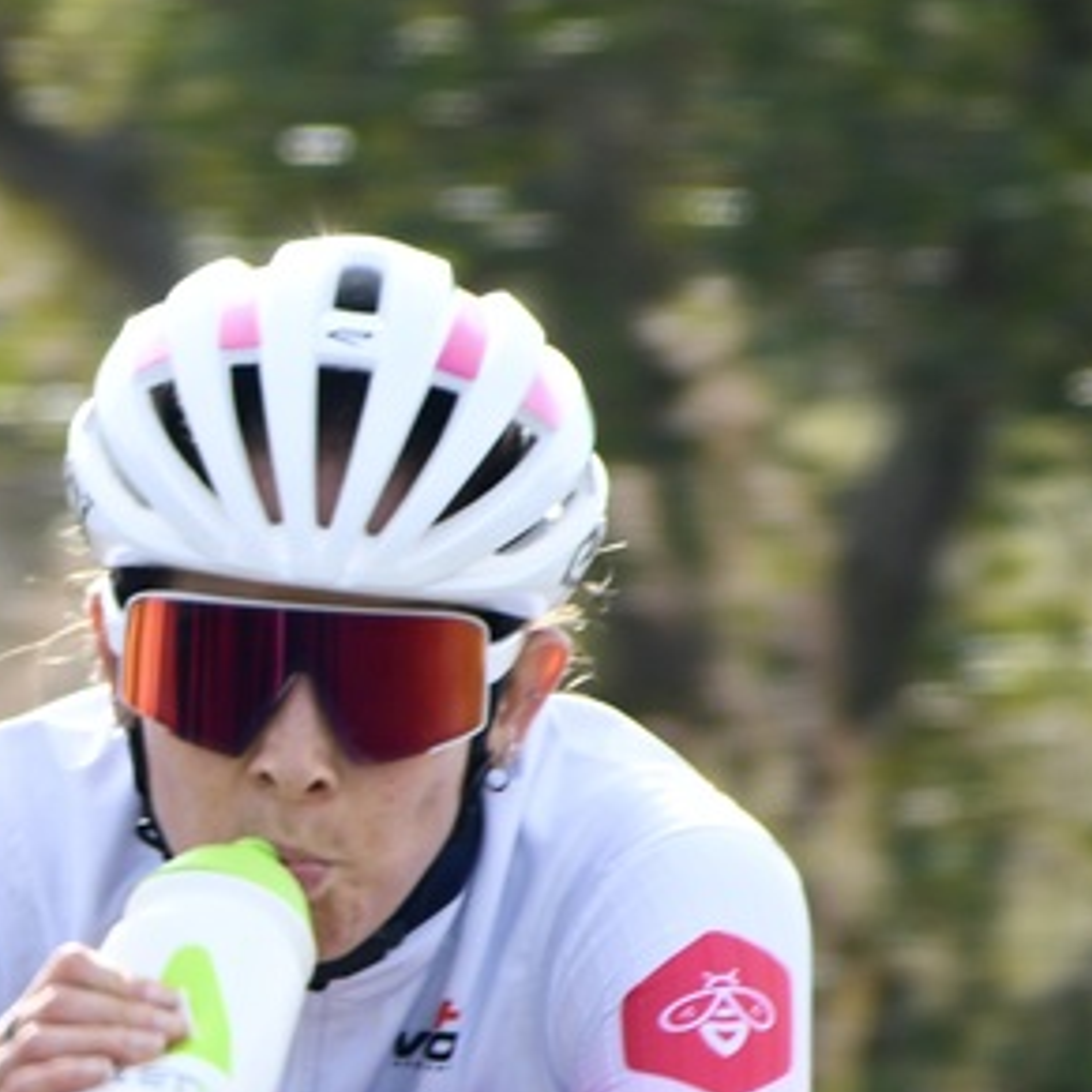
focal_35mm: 1050
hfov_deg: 1.7
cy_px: 1002
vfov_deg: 1.7
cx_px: -567
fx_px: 37475
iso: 100
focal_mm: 200
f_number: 7.1
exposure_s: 1/125
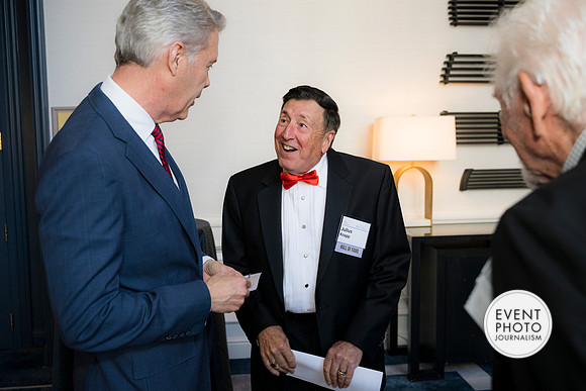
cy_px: 196
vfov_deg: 38.4
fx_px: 562
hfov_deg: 55.1
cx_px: 293
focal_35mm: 34
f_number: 4
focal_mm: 34.5
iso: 800
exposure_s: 1/125
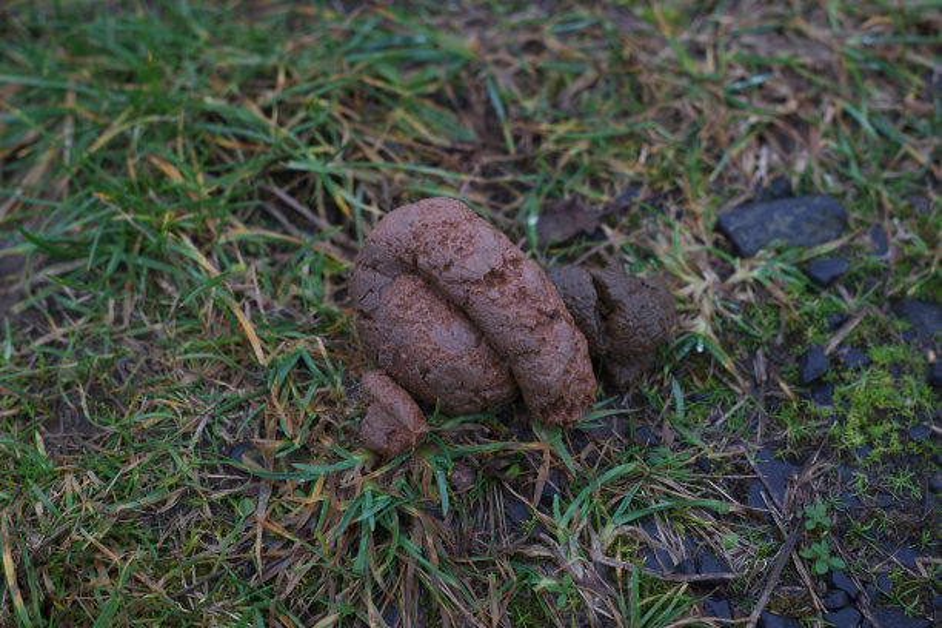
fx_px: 1308
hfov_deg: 39.6
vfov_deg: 27.0
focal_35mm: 50
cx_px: 471
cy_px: 314
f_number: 4.5
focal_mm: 50
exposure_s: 1/100
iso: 200
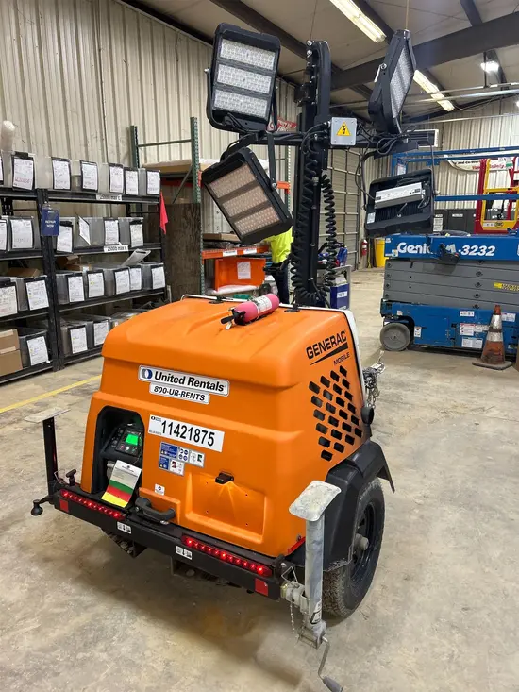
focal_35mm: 26
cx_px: 260
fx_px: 520
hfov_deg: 53.1
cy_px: 346
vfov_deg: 67.3
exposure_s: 1/60
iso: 100
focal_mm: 5.7
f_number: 1.5
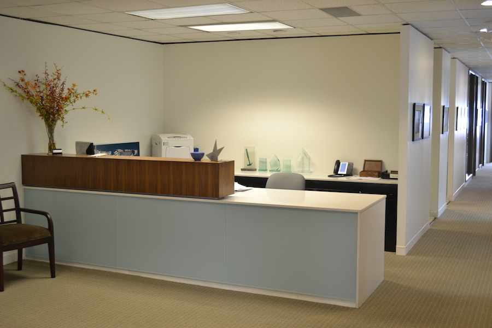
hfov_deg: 45.0
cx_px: 246
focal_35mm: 44
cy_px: 164
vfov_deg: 30.8
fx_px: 594
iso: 400
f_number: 4.5
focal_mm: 29
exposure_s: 1/20
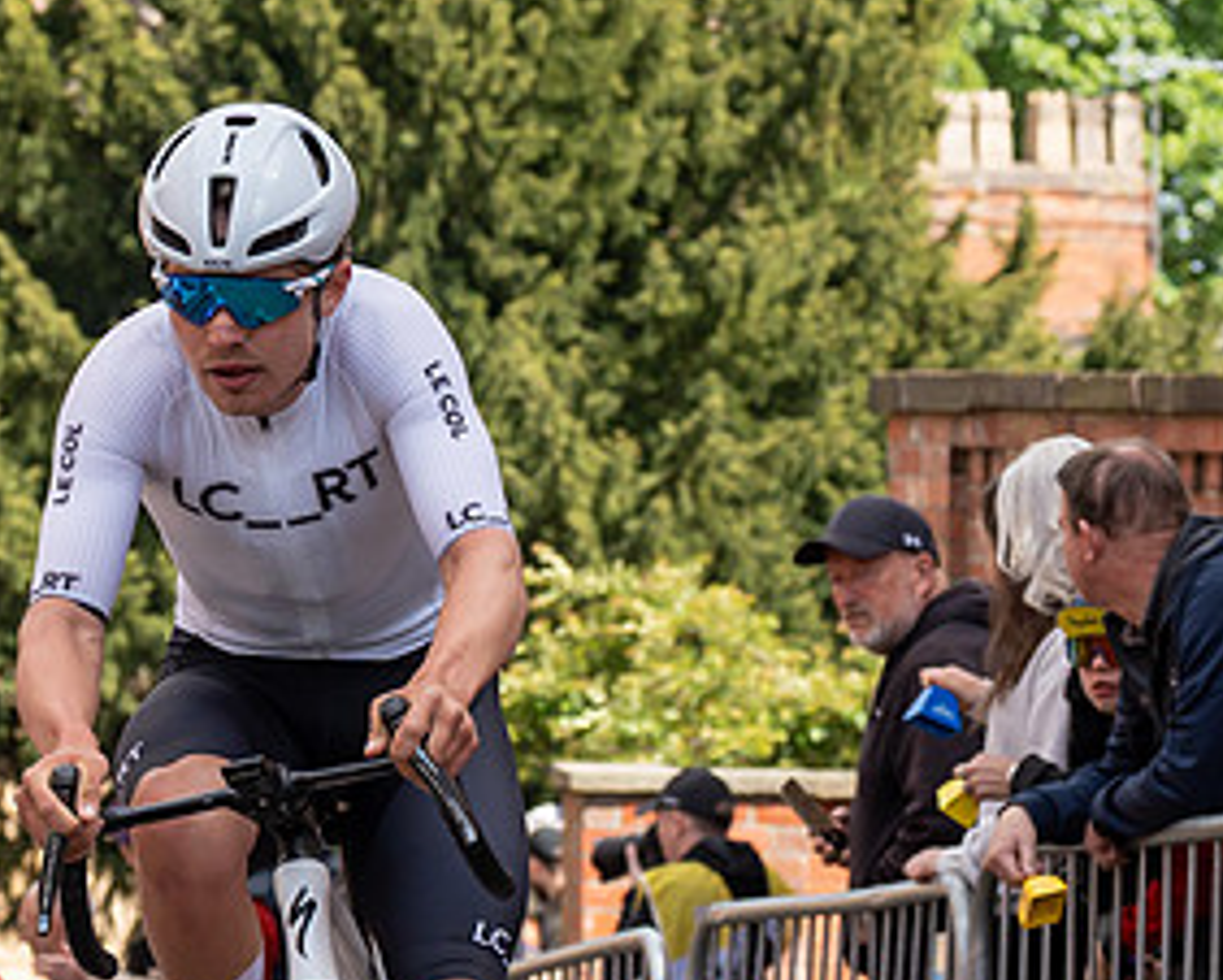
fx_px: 9381
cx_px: 548
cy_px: 5
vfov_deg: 6.0
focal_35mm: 259
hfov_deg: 7.5
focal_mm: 70
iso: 320
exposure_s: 1/1000
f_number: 5
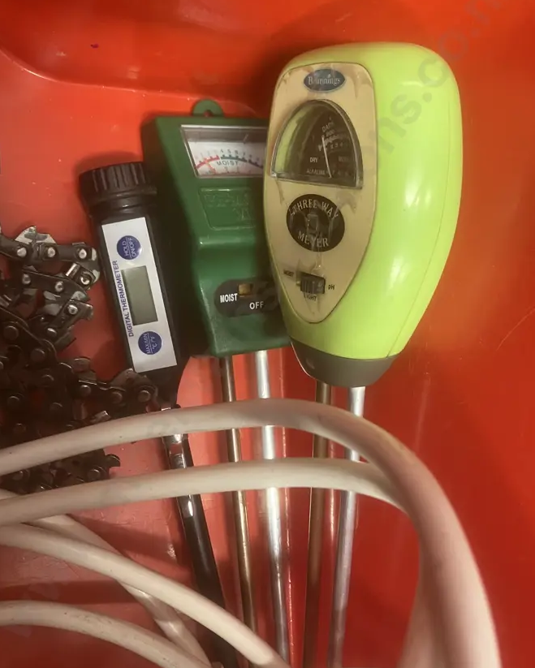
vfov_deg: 52.8
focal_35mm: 34
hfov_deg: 43.4
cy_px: 304
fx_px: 673
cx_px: 259
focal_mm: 3.99
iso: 250
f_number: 1.8
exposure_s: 1/33
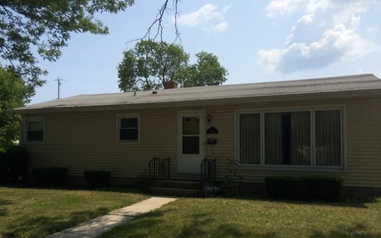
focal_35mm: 32
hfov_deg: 59.7
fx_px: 332
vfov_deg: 39.2
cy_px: 143
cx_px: 191
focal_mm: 4.12
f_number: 2.2
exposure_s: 1/2740
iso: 40
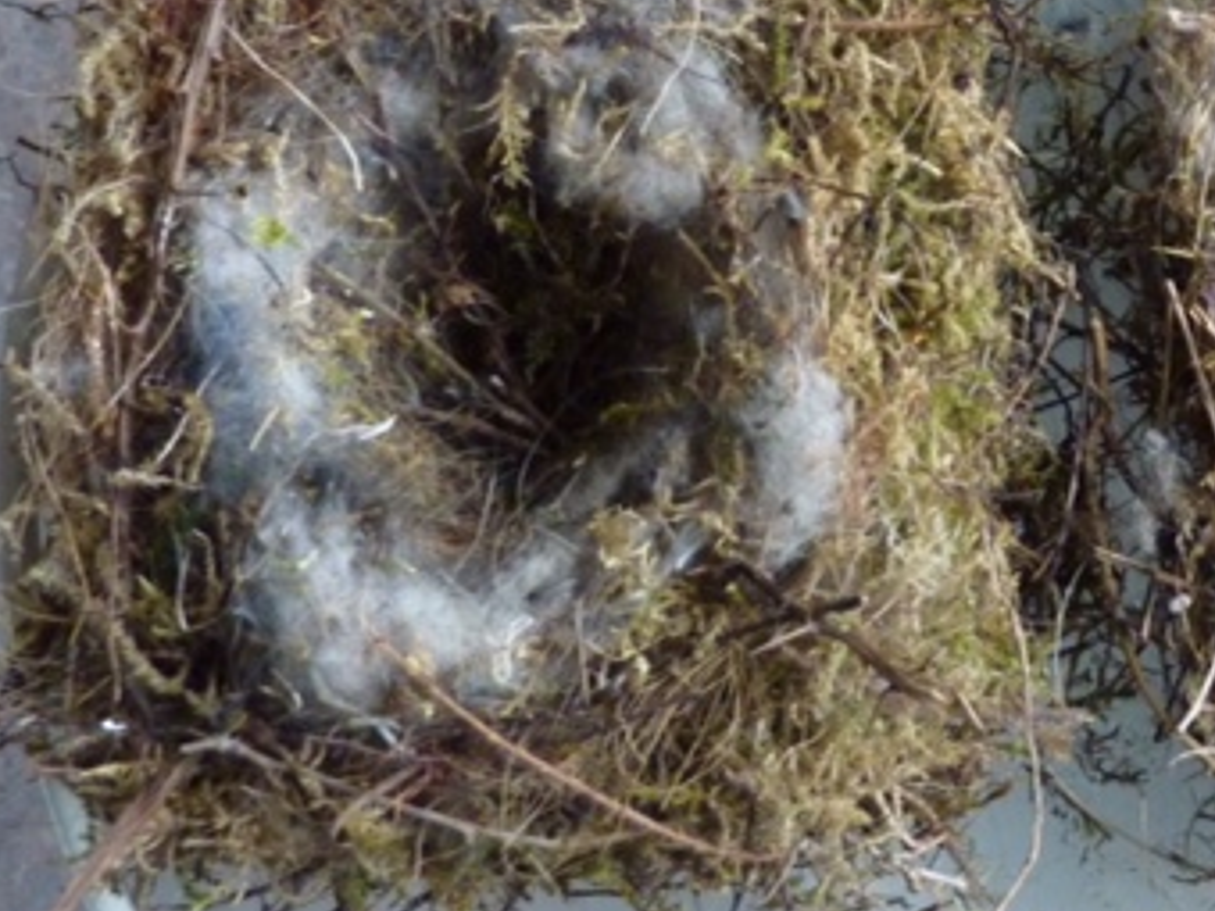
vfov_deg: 30.8
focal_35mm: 47
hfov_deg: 39.2
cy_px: 364
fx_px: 1650
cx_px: 936
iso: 400
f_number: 3.3
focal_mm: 4.1
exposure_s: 1/10
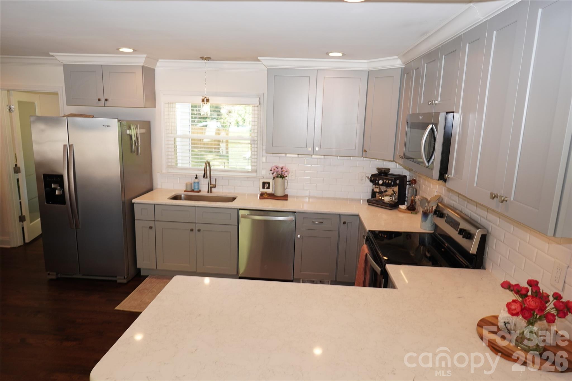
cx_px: 286
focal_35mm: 22
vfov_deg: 56.1
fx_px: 357
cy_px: 190
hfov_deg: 77.3
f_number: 4
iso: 320
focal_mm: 15
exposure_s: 1/60
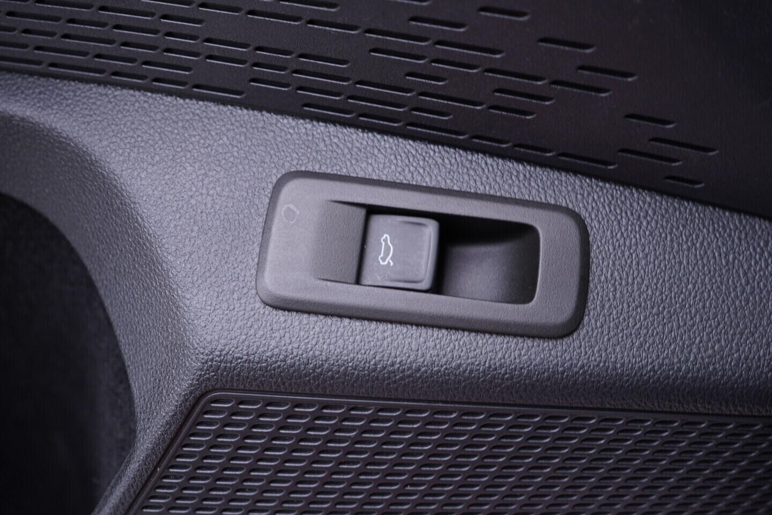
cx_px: 386
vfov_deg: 36.9
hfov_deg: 53.1
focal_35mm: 36
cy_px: 258
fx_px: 772
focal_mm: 24
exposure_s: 1/40
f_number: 2.8
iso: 200
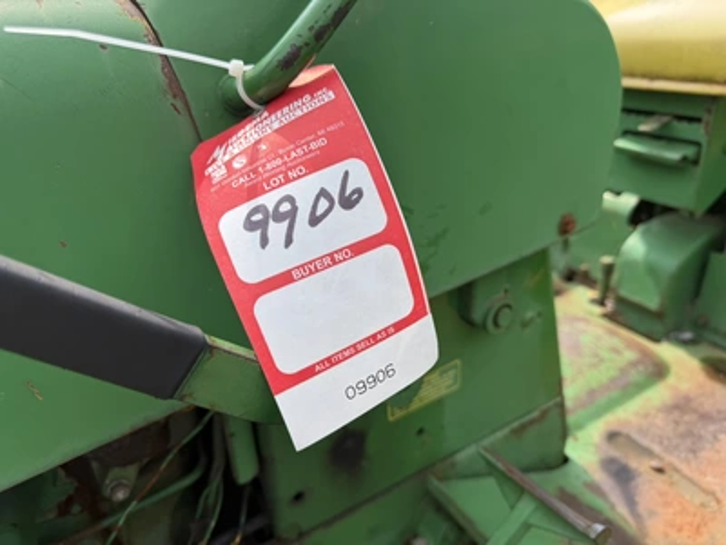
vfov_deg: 56.8
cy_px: 272
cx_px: 363
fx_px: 503
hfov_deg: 71.6
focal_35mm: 24
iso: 80
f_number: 1.78
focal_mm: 6.76
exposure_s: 1/2232
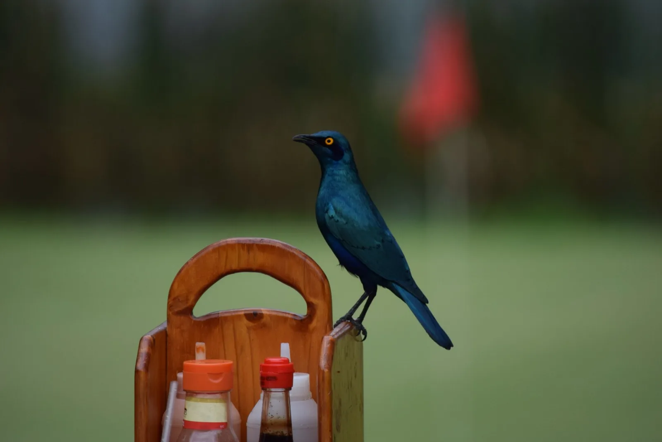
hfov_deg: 4.6
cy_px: 221
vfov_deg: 3.1
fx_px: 8275
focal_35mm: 450
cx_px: 331
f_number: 5.6
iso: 400
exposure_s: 1/1600
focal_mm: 300
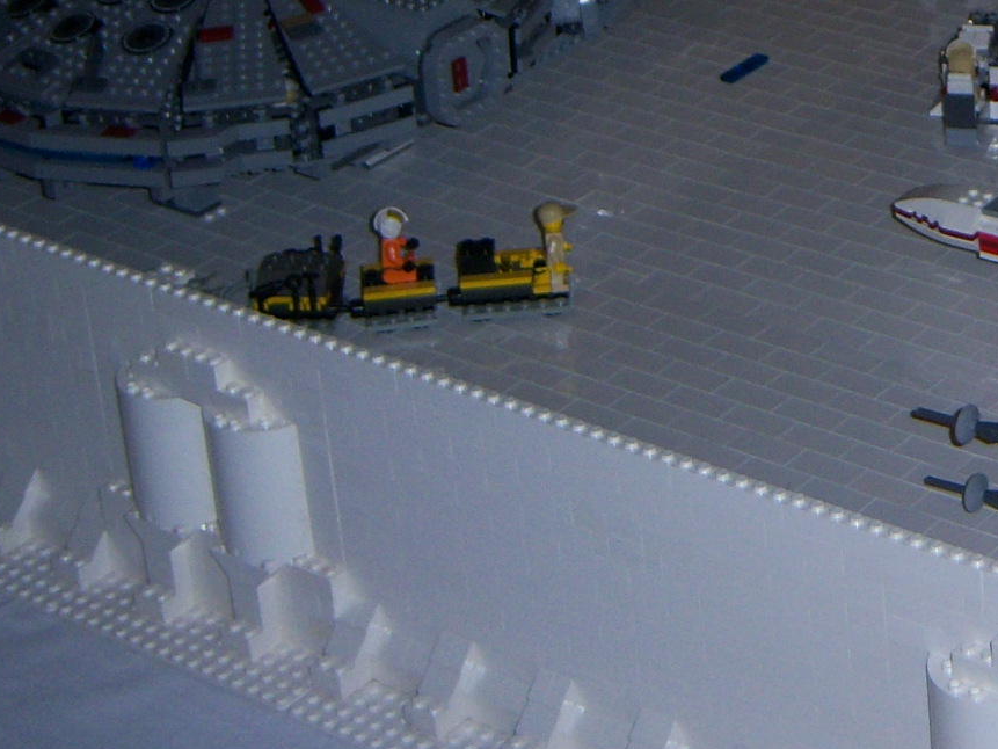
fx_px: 3085
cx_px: 1209
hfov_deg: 17.5
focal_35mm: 107
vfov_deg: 13.2
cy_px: -288
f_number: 2.8
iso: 80
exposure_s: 1/60
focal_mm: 7.5
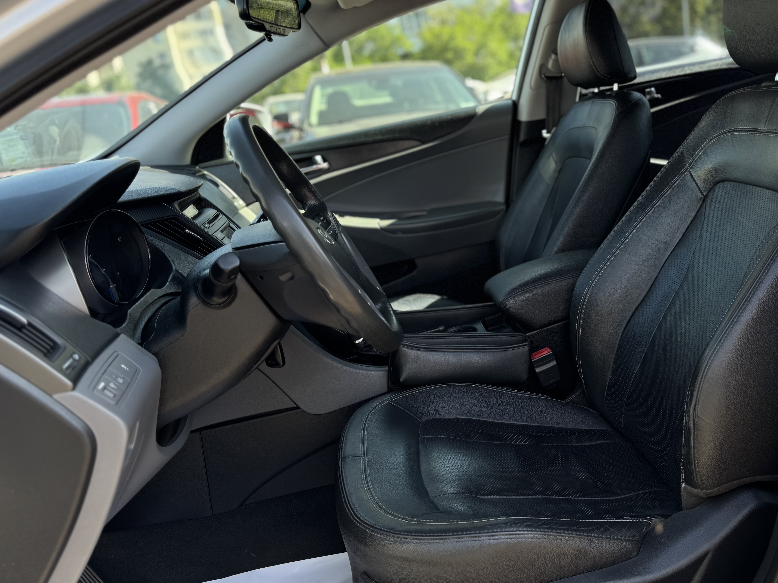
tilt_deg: -16.1
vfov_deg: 45.4
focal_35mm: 31
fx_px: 697
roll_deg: +8.2
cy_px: 302
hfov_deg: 57.7
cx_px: 478
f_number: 1.78
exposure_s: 1/259
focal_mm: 6.76
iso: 80
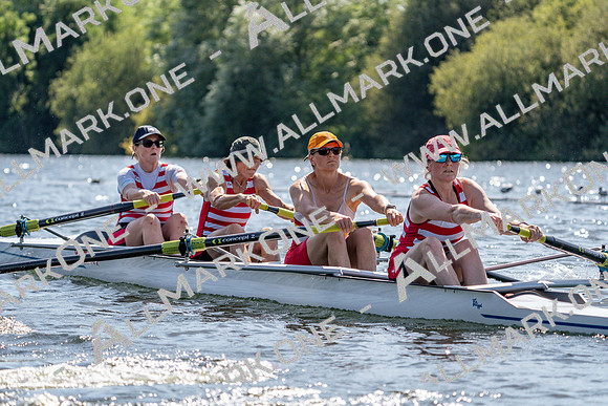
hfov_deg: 10.3
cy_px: 203
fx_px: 3378
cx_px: 304
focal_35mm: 200
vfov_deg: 6.9
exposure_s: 1/2000
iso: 320
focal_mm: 200
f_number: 5.6
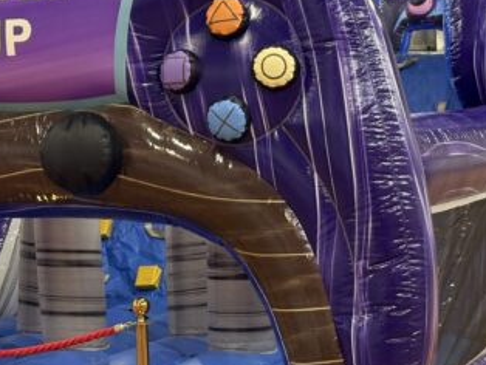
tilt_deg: +0.6
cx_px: 248
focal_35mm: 127
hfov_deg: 15.5
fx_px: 1784
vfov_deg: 11.7
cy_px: 104
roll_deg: +2.9
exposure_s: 1/85
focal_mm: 5.96
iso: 100
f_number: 1.6
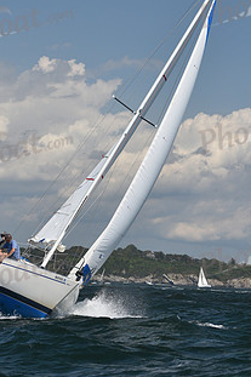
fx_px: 1916
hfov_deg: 7.5
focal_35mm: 183
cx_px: 136
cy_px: 78
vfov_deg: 11.2
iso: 250
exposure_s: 1/1000
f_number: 6.3
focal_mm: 98
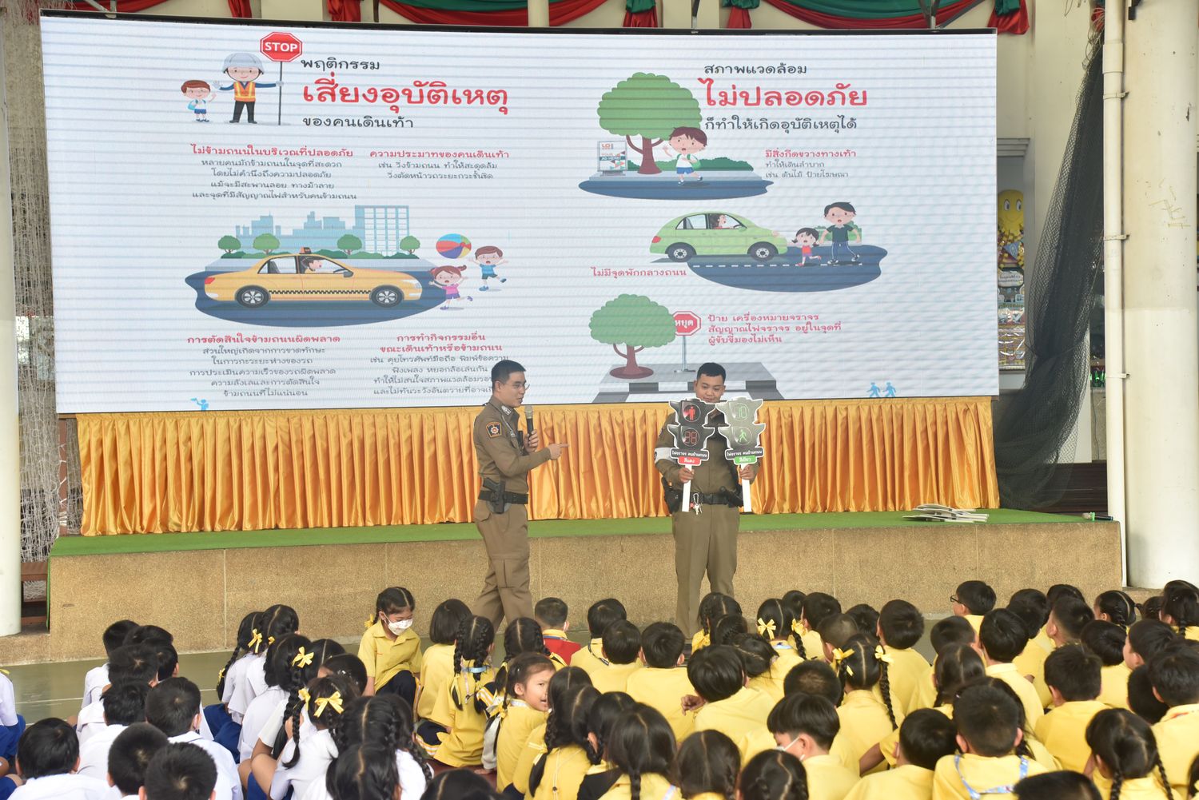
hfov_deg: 31.0
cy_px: 400
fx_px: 2165
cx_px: 600
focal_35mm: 65
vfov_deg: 20.9
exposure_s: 1/250
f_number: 4.5
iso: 1600
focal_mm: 65
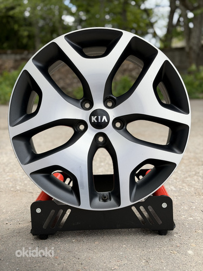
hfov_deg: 30.3
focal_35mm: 48
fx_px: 375
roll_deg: +0.9
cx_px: 102
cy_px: 136
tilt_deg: -9.1
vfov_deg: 39.7
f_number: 1.78
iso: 64
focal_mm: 6.76
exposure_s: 1/2146
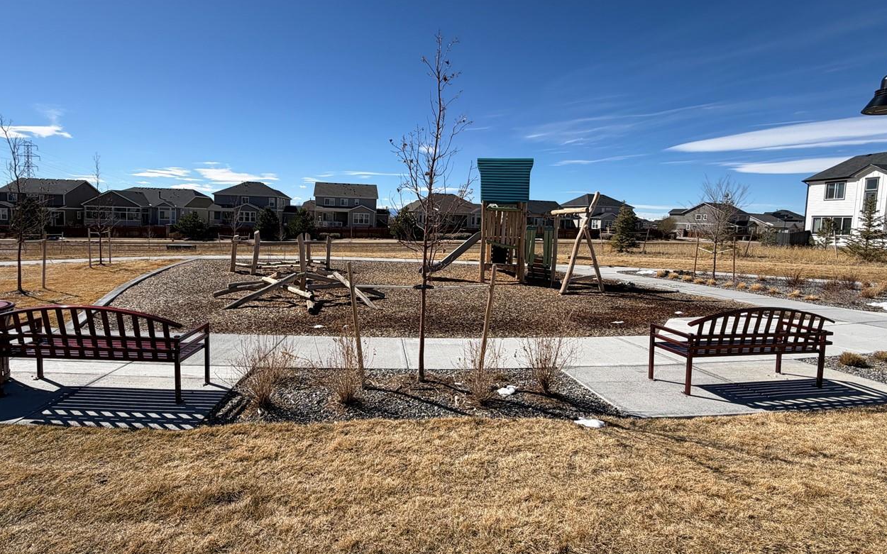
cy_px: 251
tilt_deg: -5.0
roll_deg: -1.4
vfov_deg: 62.1
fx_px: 459
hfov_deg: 87.9
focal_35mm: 19
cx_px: 419
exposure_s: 1/1125
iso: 20
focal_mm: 2.22
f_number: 2.2
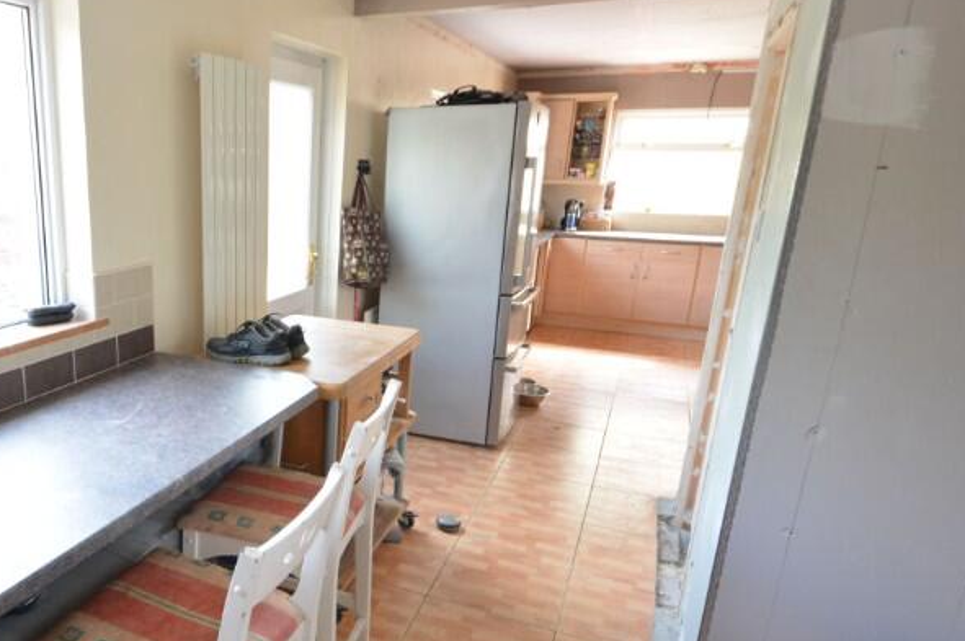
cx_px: 263
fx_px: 696
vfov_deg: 49.2
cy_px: 378
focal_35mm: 26
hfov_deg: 65.9
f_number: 8
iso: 400
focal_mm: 10
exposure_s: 1/13
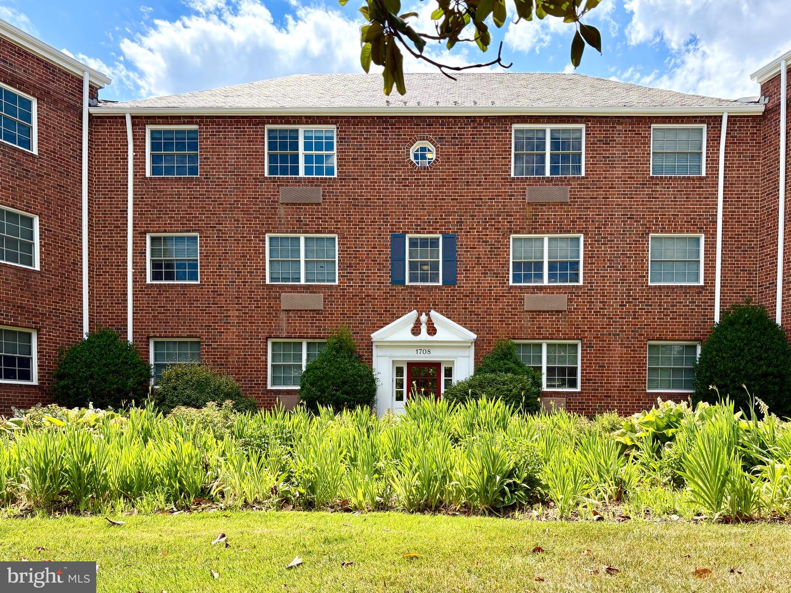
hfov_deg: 67.3
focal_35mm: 26
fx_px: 594
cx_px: 396
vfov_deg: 53.0
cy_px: 296
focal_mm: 5.96
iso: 64
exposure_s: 1/1848
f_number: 1.6
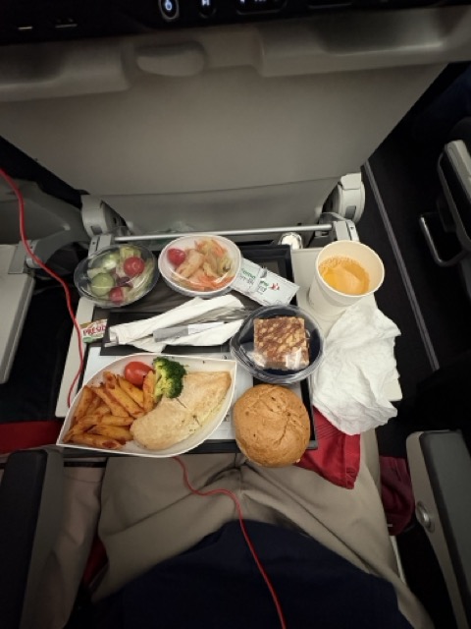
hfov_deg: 85.7
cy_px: 314
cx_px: 236
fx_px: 254
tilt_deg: -65.8
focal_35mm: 14
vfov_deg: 102.1
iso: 1000
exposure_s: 1/33
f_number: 2.2
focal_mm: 2.22
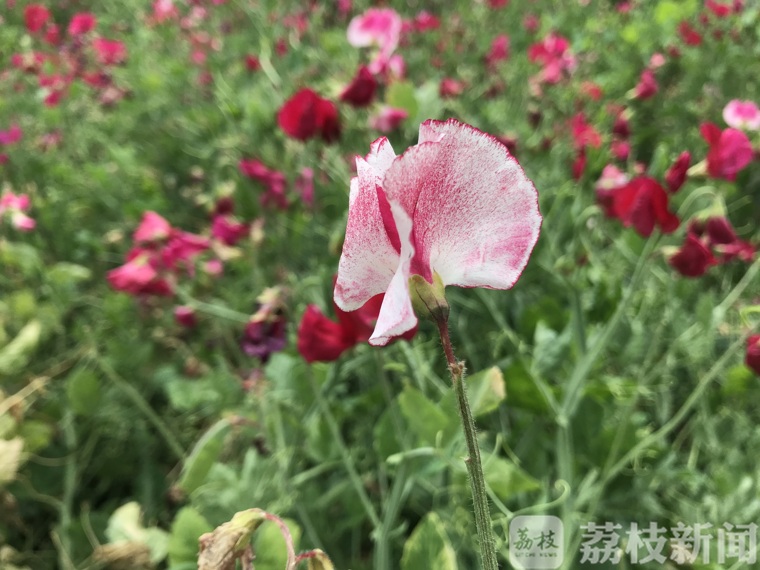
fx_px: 615
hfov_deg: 63.4
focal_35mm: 28
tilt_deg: -29.8
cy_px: 285
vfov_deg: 49.7
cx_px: 380
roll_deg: -3.9
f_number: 1.8
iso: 20
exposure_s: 1/1277
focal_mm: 3.99
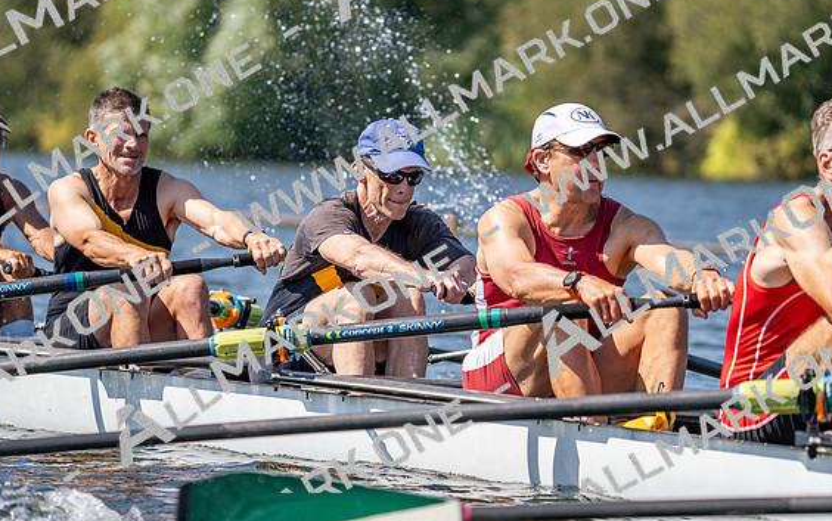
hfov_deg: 6.8
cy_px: 240
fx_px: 7009
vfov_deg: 4.3
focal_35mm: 309
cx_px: 416
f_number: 5.6
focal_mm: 295
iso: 320
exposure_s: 1/2000
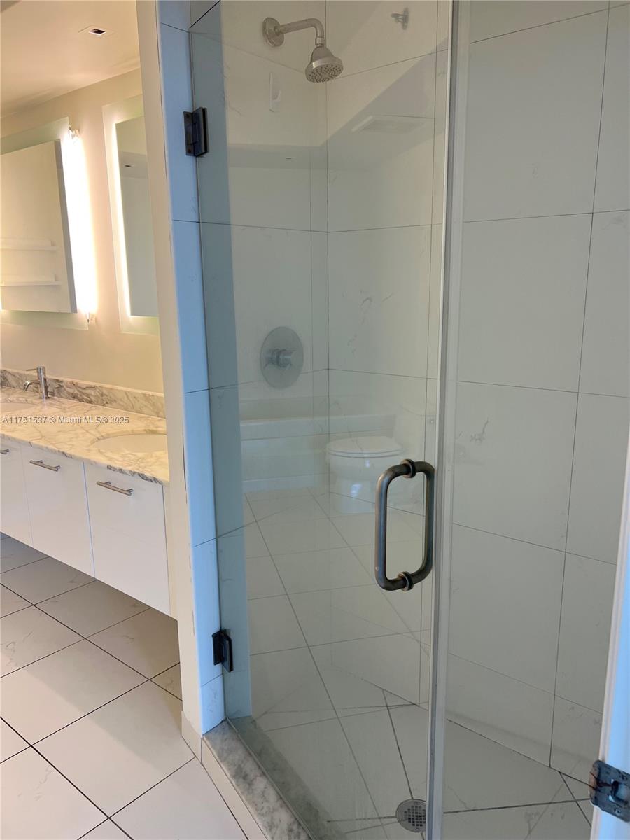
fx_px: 631
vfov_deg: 67.3
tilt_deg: -10.8
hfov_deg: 53.1
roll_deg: +0.8
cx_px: 315
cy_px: 420
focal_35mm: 26
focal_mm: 5.7
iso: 50
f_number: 1.5
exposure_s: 1/170
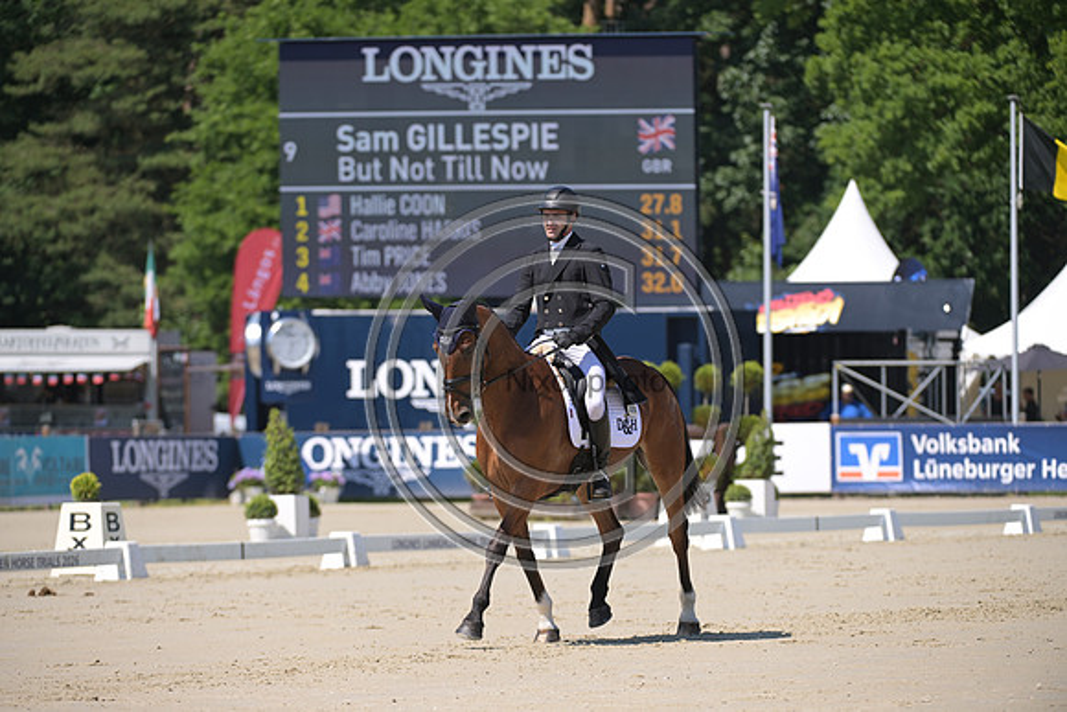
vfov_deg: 5.7
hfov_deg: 8.6
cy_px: 356
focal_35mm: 240
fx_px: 7115
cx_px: 534
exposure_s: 1/1250
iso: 250
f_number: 5
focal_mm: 240
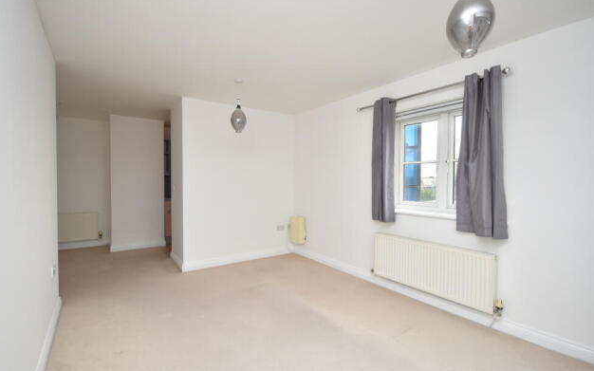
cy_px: 186
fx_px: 259
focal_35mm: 16
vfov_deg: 71.2
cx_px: 287
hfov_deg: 97.8
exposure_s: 1/100
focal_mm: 10
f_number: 5
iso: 200
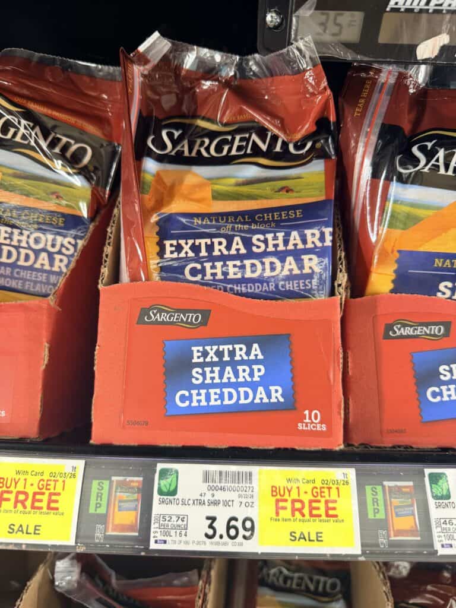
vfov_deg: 71.6
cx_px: 228
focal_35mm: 24
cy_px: 304
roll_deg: -2.1
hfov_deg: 56.8
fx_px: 422
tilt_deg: +8.2
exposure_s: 1/121
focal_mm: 6.76
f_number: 1.78
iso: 200
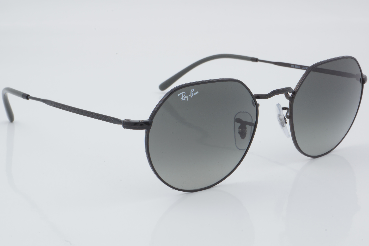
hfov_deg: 27.0
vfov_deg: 18.2
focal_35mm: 75
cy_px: 123
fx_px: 769
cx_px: 184
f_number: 32
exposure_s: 1/3
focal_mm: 50
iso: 100
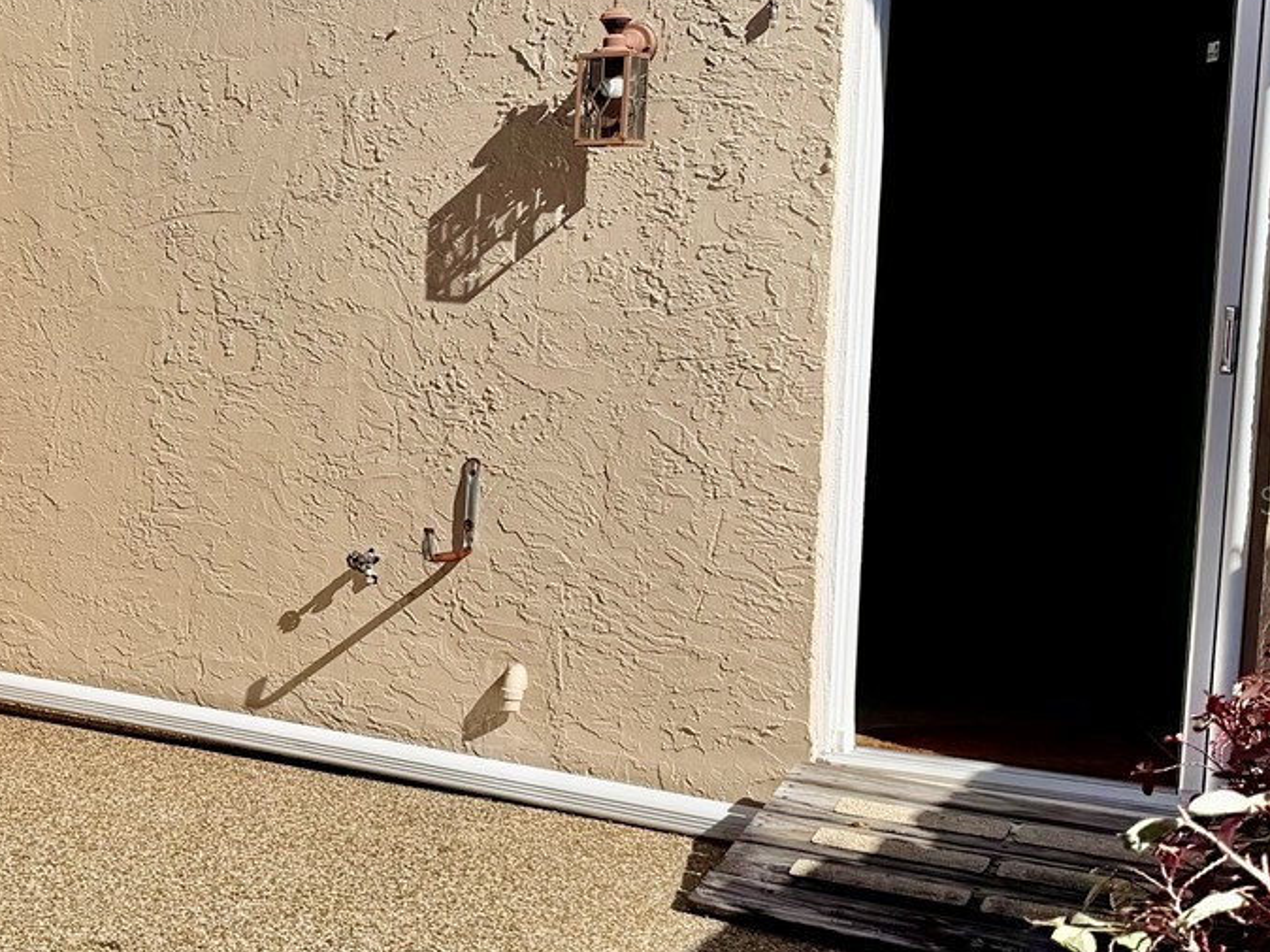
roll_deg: -0.7
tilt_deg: -6.3
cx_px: -70
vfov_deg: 25.6
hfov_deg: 30.7
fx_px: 2090
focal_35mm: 57
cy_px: 500
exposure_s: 1/10309
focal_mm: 6.76
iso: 80
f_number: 1.78
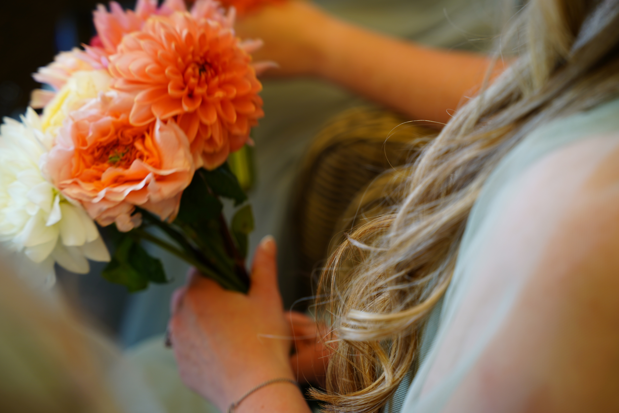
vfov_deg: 19.5
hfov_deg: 28.8
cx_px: 310
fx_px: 1204
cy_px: 206
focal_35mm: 70
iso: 100
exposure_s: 1/80
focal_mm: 70
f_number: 4
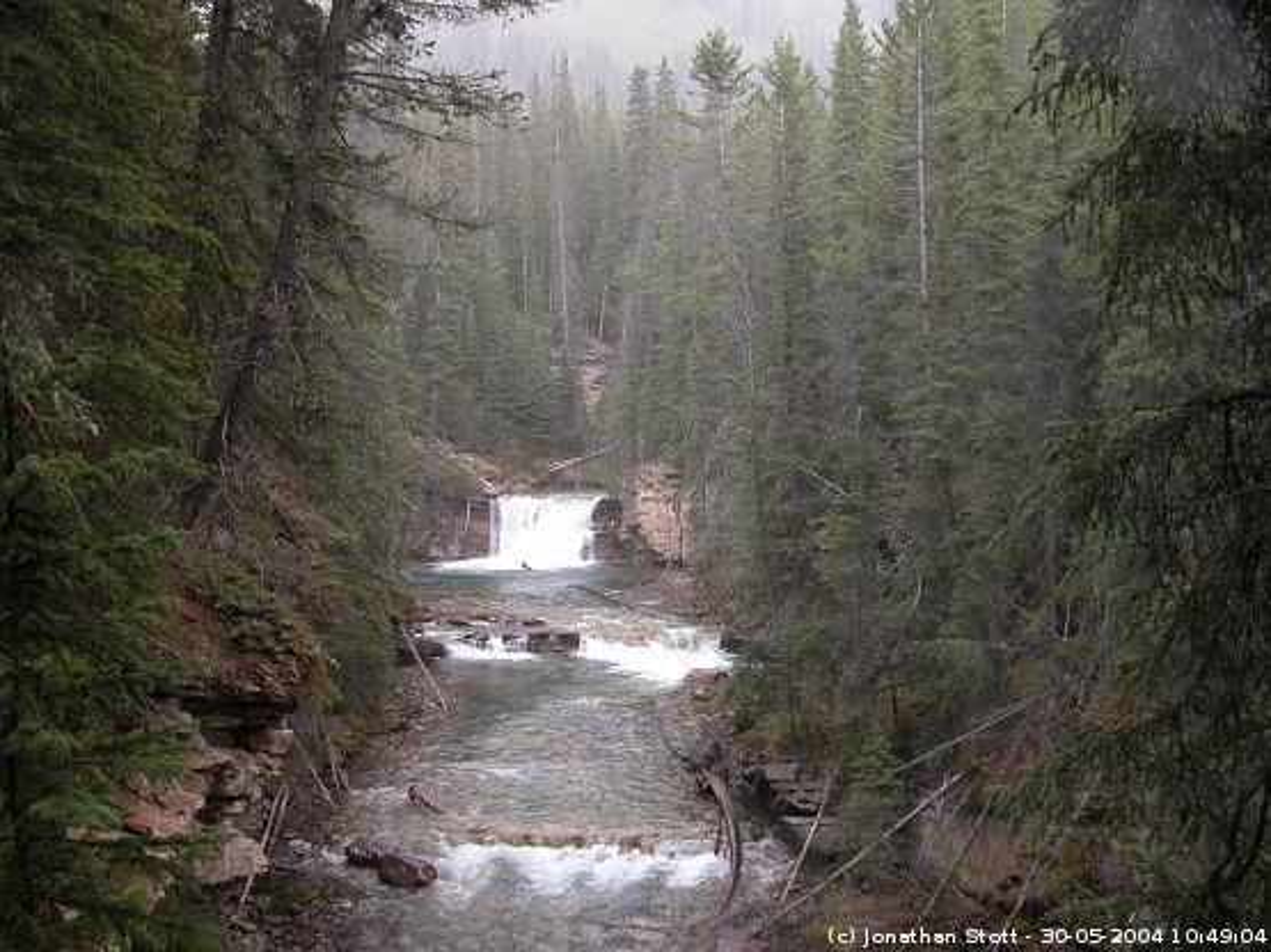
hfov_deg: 54.0
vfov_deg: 41.8
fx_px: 1248
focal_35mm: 34
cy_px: 476
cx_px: 636
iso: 100
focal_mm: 8.9
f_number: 2.8
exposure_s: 1/18.8
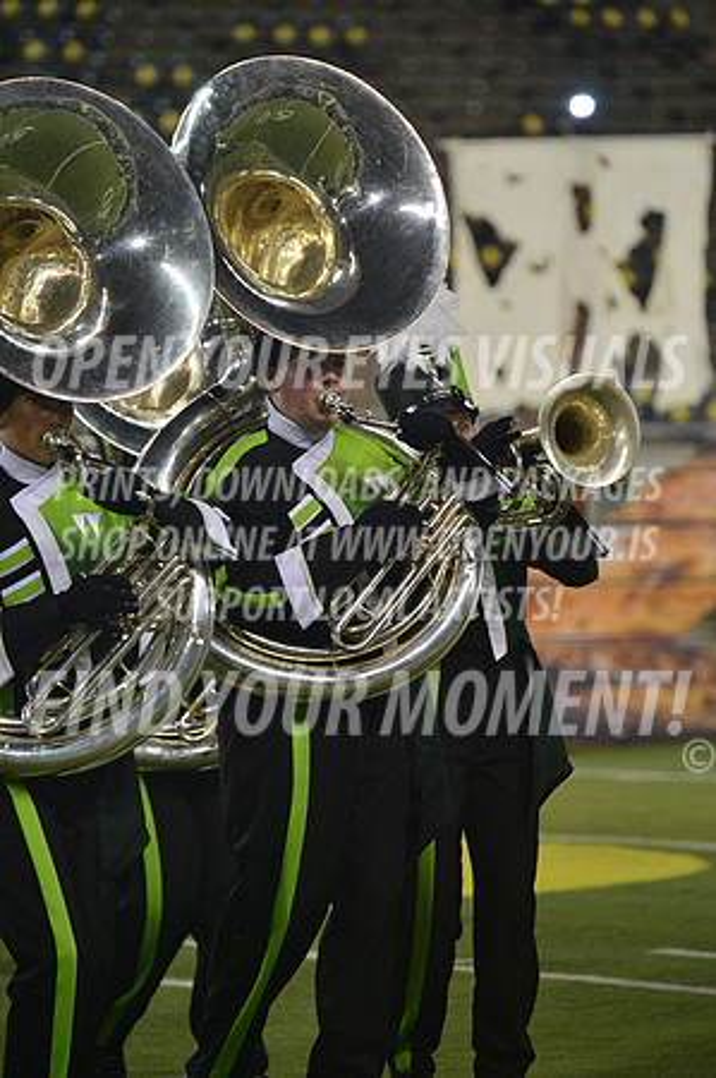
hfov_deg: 5.1
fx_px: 8073
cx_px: 358
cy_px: 539
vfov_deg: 7.6
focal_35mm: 270
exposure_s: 1/1000
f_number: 5.6
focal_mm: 270
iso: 2000
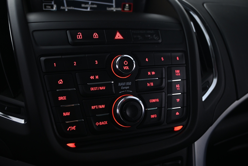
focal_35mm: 34
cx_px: 124
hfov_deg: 56.1
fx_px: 232
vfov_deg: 39.1
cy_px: 83
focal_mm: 22.5
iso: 1000
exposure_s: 1/10
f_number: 4
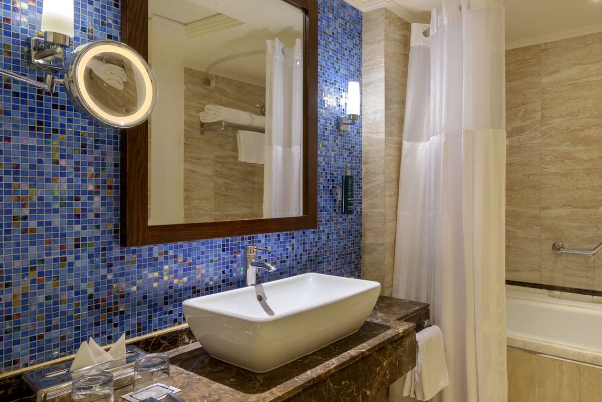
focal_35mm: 25
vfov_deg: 51.3
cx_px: 395
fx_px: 418
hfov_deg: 69.7
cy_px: 196
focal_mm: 19
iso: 64
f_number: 11
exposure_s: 4
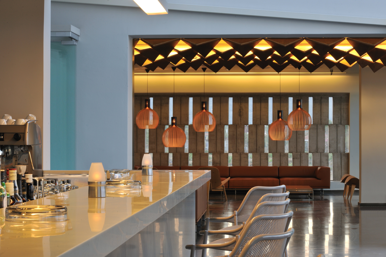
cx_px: 193
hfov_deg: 22.6
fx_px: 965
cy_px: 128
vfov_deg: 15.2
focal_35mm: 90
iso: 160
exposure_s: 1.3
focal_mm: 90
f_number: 22
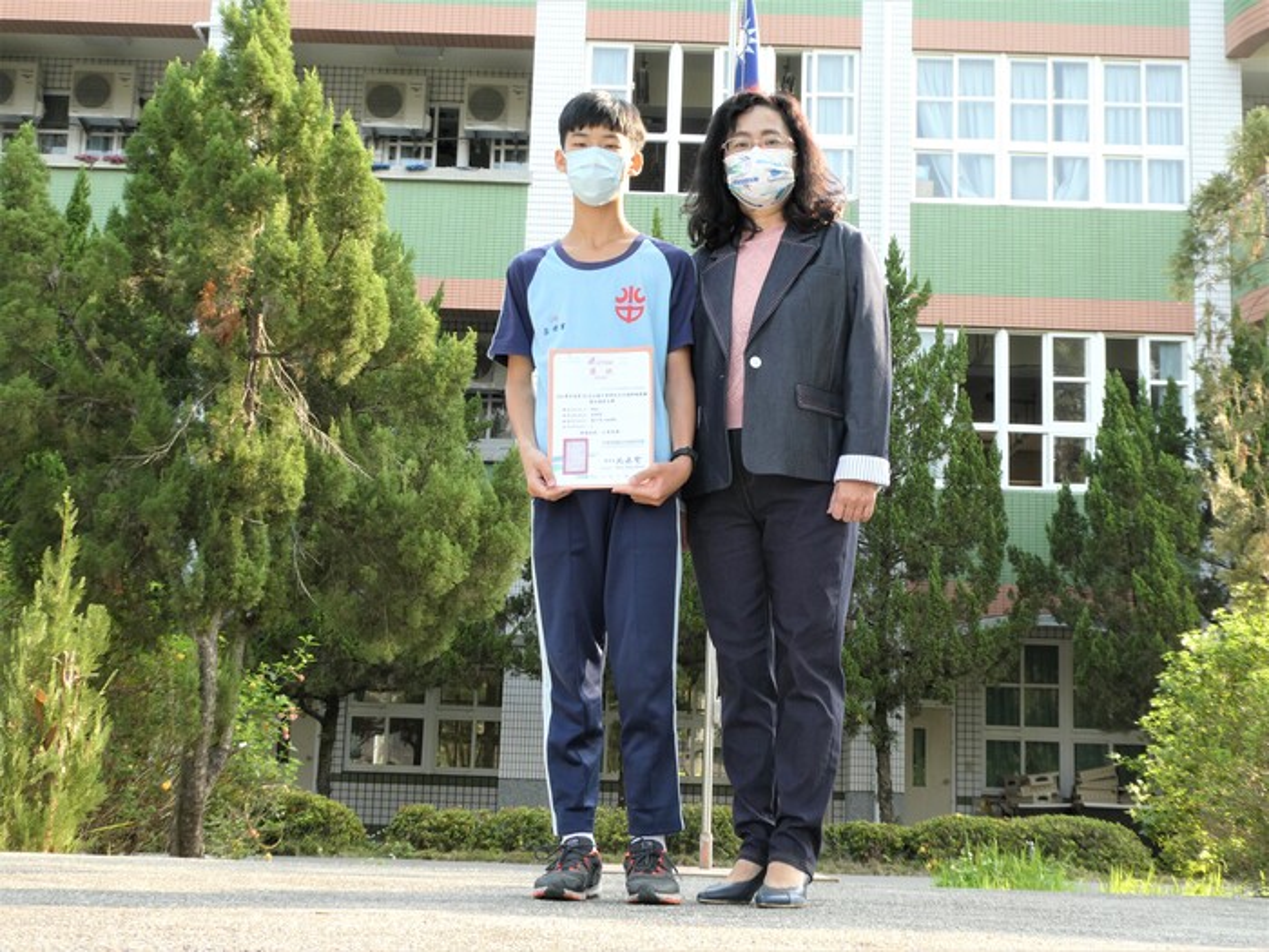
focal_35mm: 50
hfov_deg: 38.2
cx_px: 634
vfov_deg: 29.1
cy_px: 476
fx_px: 1833
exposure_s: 1/80
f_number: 4.1
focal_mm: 9
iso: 100
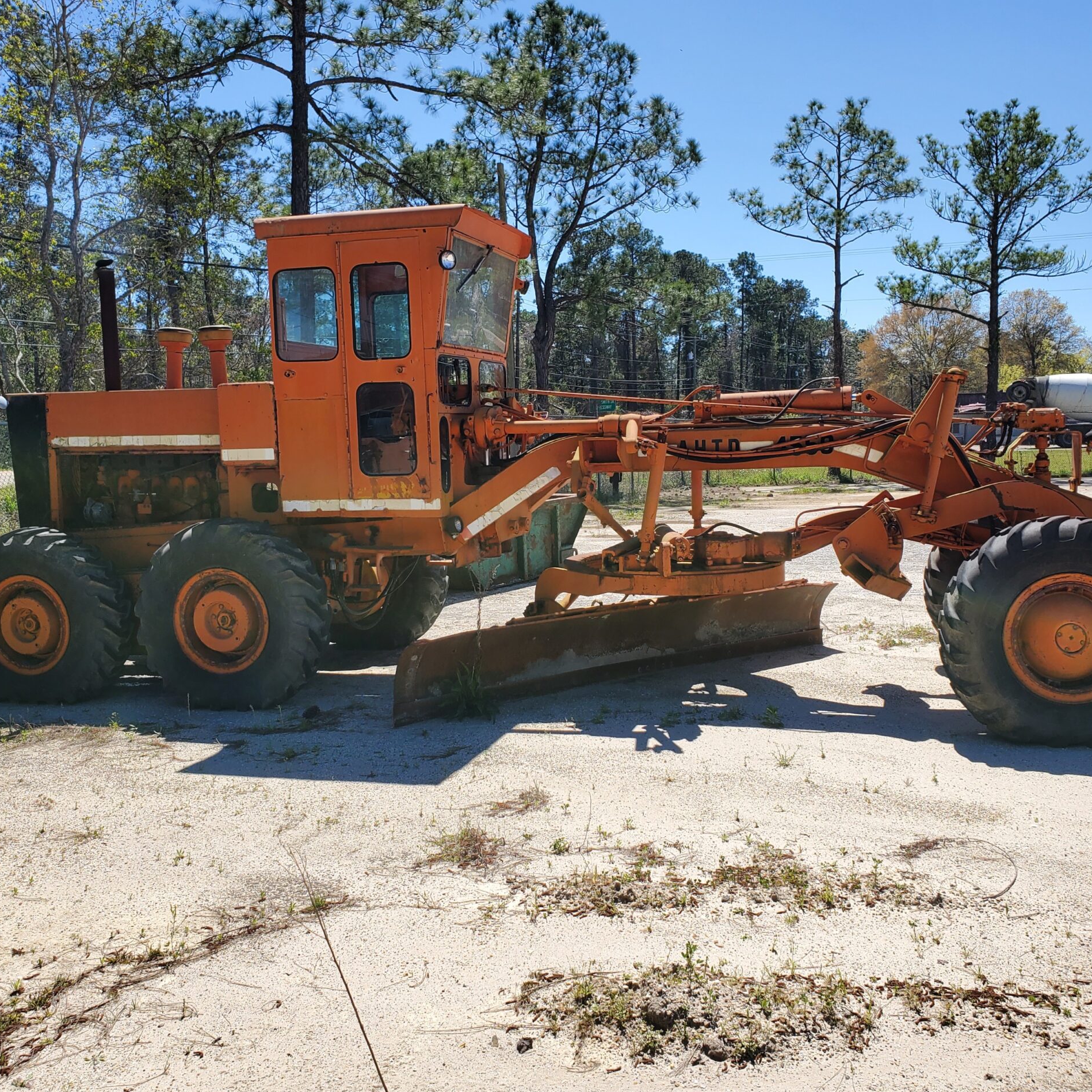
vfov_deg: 52.5
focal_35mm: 31
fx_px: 1106
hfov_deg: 52.4
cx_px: 610
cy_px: 552
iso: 50
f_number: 2.4
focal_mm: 4.3
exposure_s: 1/1429
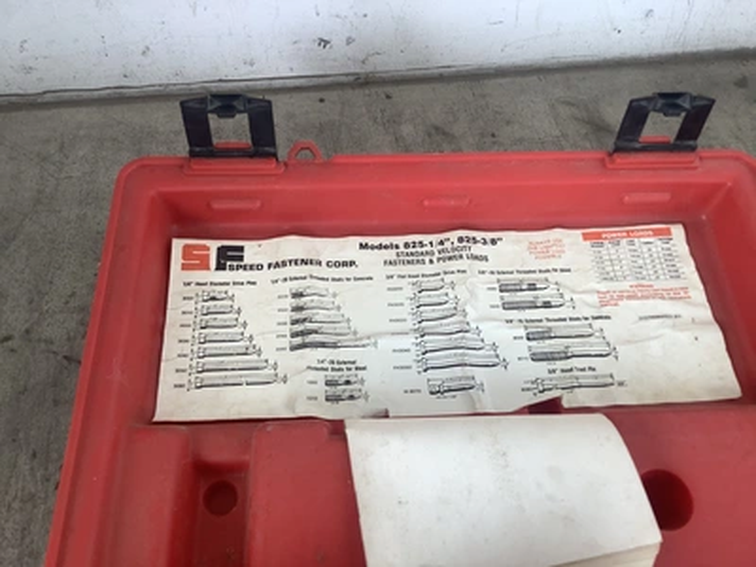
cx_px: 378
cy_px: 284
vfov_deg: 45.4
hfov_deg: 58.4
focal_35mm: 31
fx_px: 677
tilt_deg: -52.8
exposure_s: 1/120
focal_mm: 3.3
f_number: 2.4
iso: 32
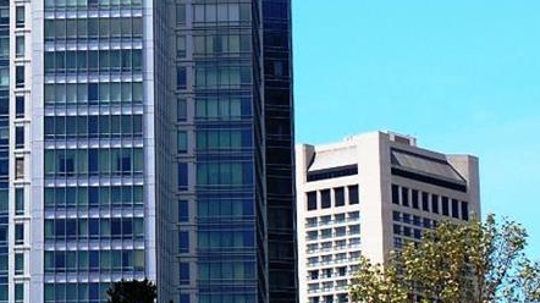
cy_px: -48
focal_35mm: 195
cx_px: 35
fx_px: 2790
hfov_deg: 11.0
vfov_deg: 6.2
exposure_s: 1/125
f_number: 9
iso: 200
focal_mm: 38
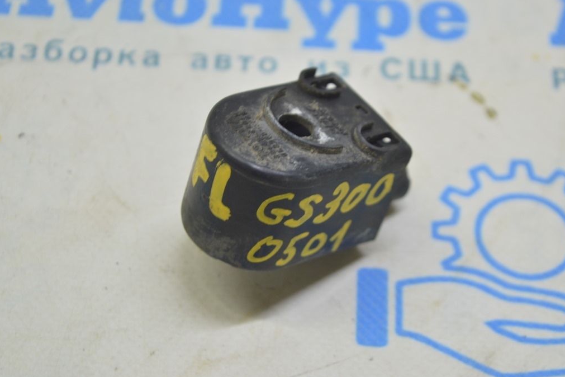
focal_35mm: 84
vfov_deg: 16.4
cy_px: 189
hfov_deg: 24.3
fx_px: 1310
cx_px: 283
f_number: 5.6
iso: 400
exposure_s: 1/20
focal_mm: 55
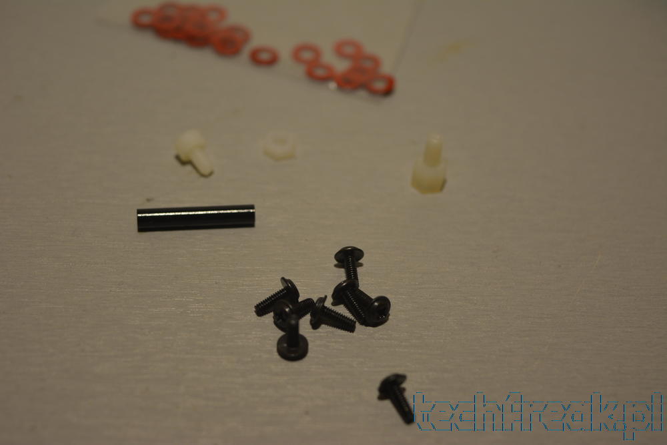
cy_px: 222
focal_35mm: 72
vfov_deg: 18.9
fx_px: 1334
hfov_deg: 28.1
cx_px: 334
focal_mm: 48
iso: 400
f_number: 5.3
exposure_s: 1/100
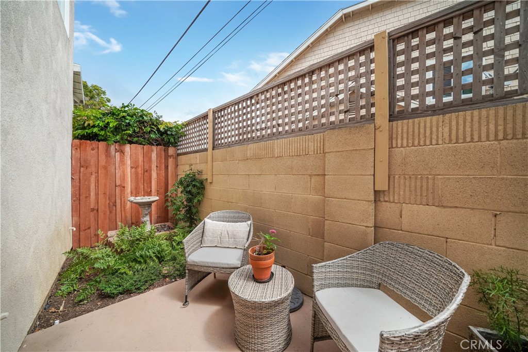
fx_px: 176
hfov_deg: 112.6
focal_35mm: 12
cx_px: 264
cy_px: 176
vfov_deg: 90.0
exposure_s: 1/200
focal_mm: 12
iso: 100
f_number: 5.6
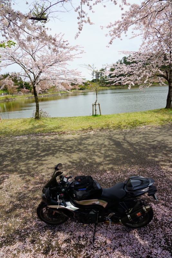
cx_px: 86
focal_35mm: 24
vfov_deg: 73.7
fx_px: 172
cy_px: 129
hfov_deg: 53.2
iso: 100
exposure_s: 1/125
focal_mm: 24
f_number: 11
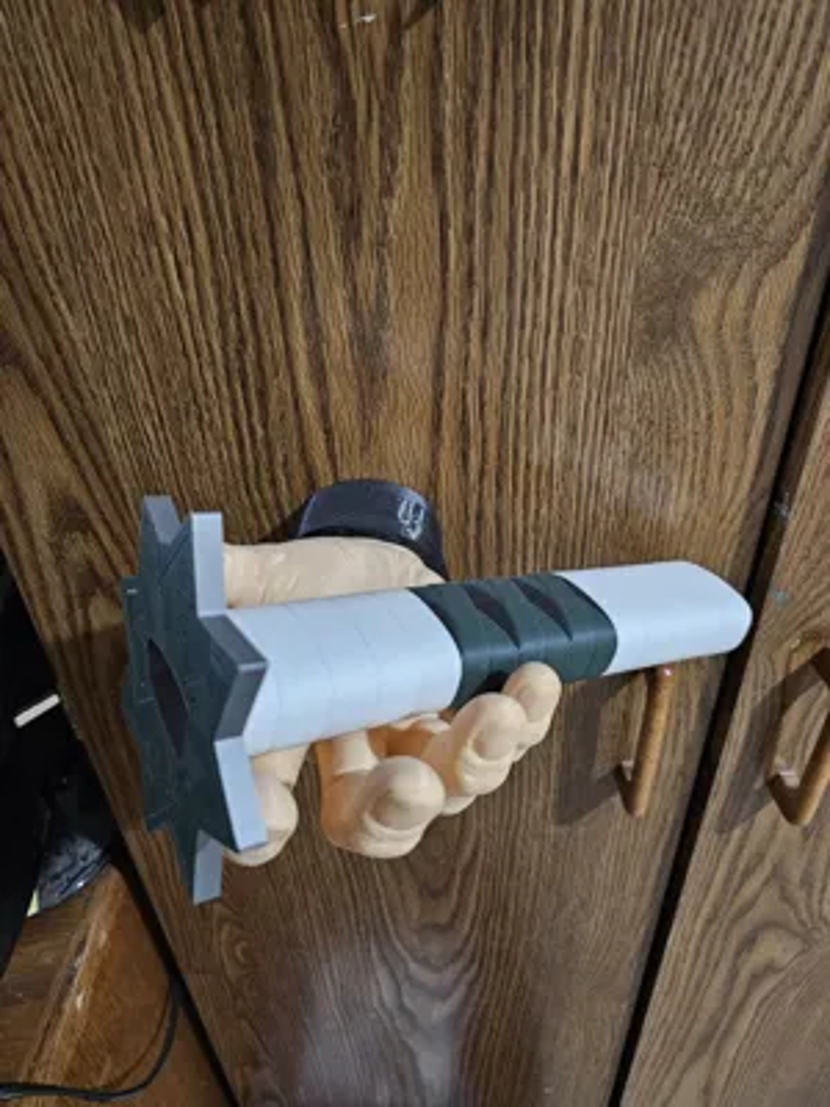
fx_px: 735
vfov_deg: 73.9
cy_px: 554
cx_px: 415
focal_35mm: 23
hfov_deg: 58.9
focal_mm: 6.3
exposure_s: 1/30
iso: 500
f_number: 1.7
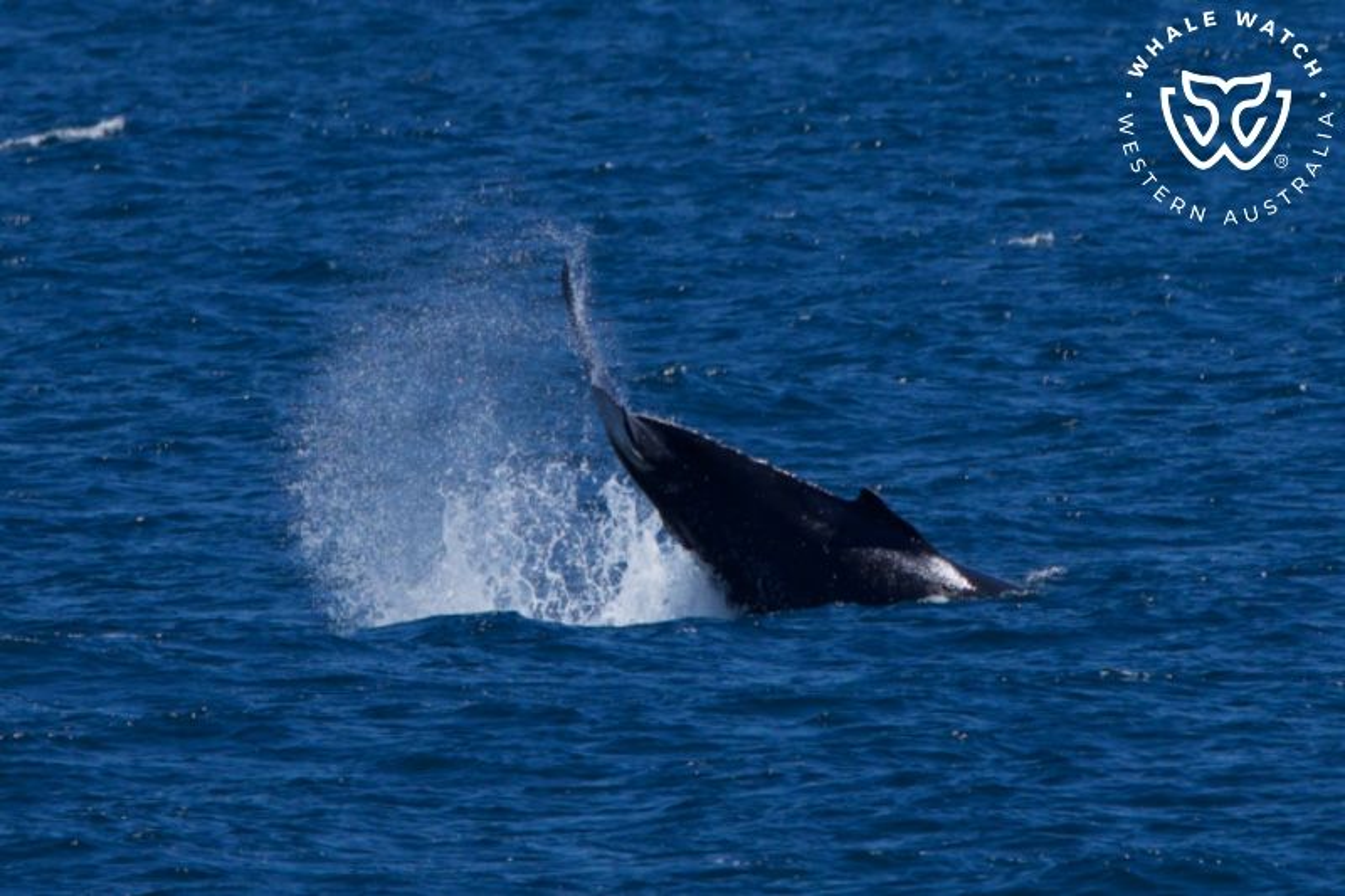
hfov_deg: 3.4
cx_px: 672
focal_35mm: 600
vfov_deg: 2.3
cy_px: 448
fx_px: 22411
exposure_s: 1/3200
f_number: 8
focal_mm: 600
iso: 800
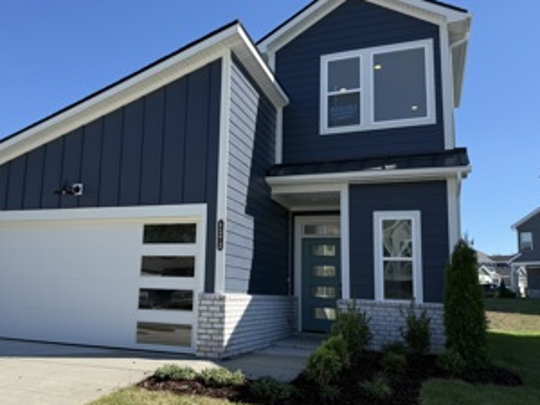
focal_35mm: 32
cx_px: 211
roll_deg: -2.0
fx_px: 499
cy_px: 205
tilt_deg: +10.4
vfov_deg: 44.2
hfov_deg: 56.3
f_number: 1.78
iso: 80
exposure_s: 1/2703
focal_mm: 6.76
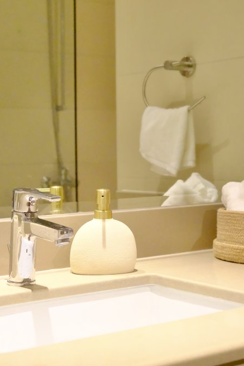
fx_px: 682
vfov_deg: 30.1
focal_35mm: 67
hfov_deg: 20.1
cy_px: 181
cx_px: 60
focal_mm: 29.2
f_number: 4
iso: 10000
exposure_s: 1/800
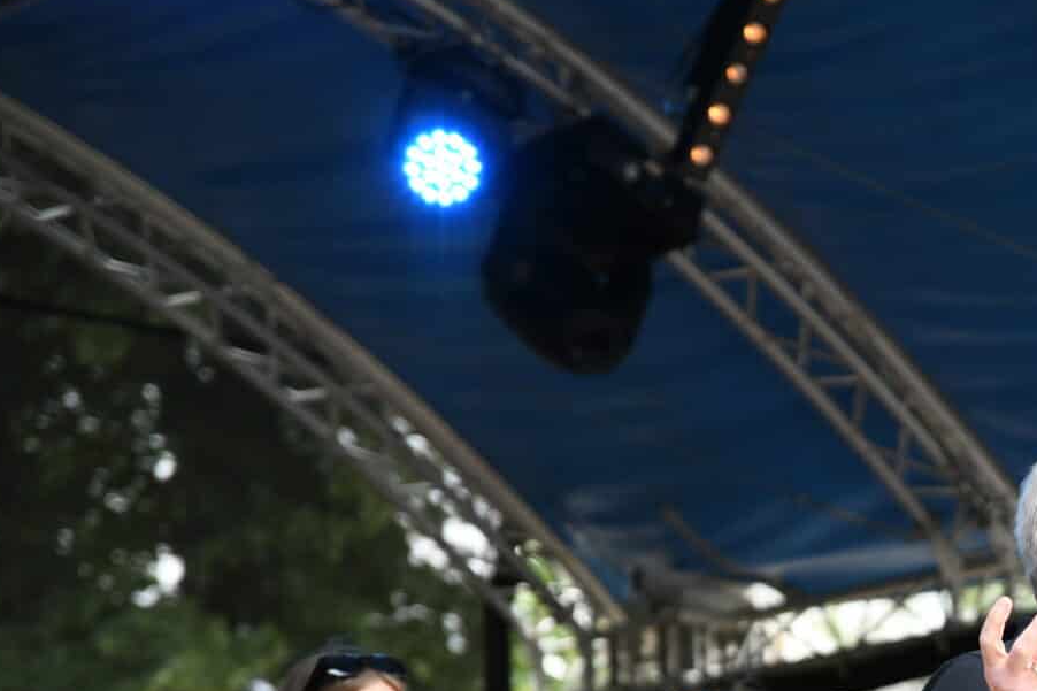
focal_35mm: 159
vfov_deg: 8.6
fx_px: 4579
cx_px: 1106
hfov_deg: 12.7
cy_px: 754
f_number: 2.8
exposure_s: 1/1250
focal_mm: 70
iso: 900
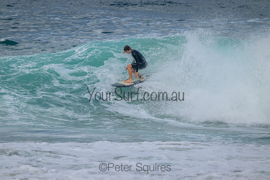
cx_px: 135
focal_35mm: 800
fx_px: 6001
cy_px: 90
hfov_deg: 2.6
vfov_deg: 1.7
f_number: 11
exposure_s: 1/2000
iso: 800
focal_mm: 800
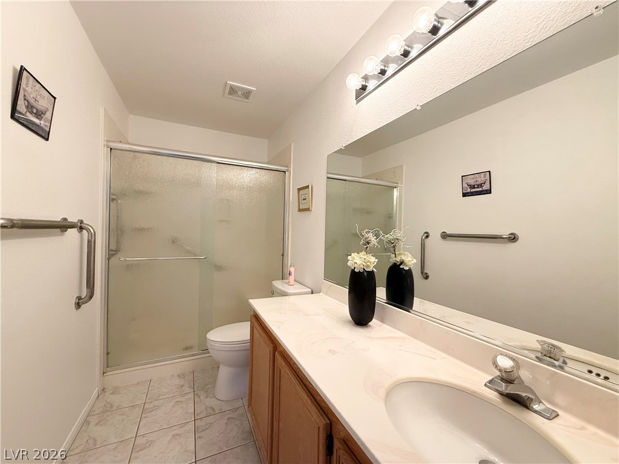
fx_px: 250
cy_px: 232
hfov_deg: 102.1
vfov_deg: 85.7
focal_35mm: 14
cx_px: 310
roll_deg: -1.5
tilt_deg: -0.3
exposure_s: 1/120
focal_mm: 2.22
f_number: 2.2
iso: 250
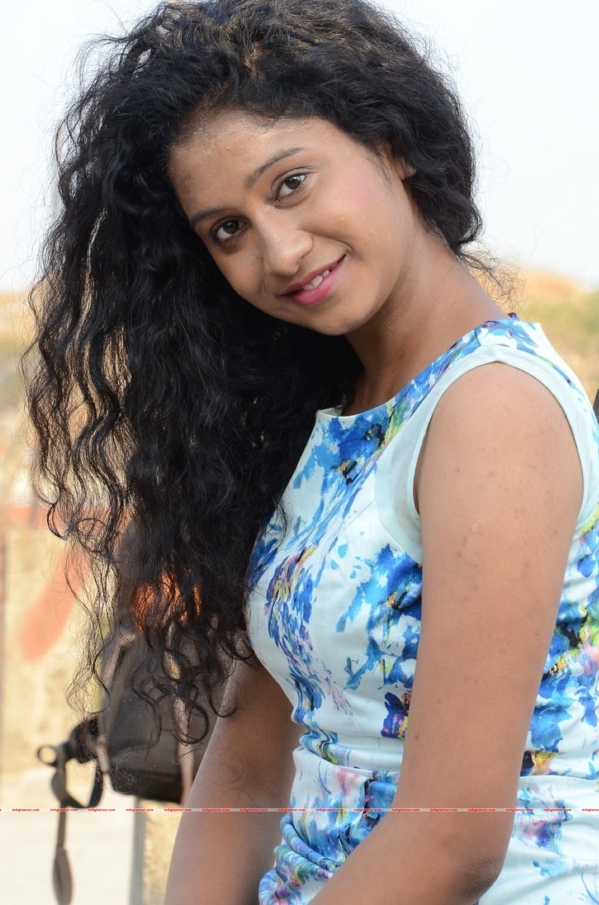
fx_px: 4403
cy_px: 415
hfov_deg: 7.8
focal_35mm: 176
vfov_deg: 11.7
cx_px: 291
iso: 500
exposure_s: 1/125
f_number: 8
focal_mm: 105
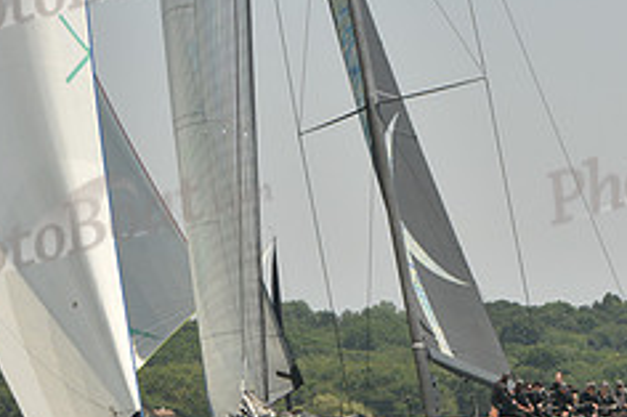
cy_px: 331
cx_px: 412
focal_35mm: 241
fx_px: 4194
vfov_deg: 5.7
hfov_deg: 8.5
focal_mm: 98
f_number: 7.1
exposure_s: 1/640
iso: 250
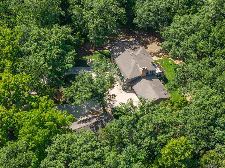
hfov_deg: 27.8
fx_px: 455
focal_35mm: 70
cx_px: 112
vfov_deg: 21.0
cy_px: 84
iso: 100
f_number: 2.8
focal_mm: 19.4
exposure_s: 1/730
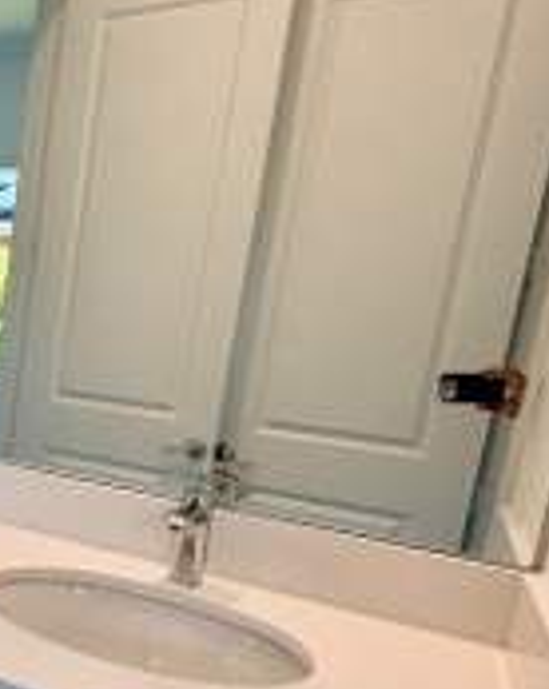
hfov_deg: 34.1
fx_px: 773
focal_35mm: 38
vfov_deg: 46.9
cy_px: 482
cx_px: -48
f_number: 2.2
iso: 160
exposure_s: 1/120
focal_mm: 2.22
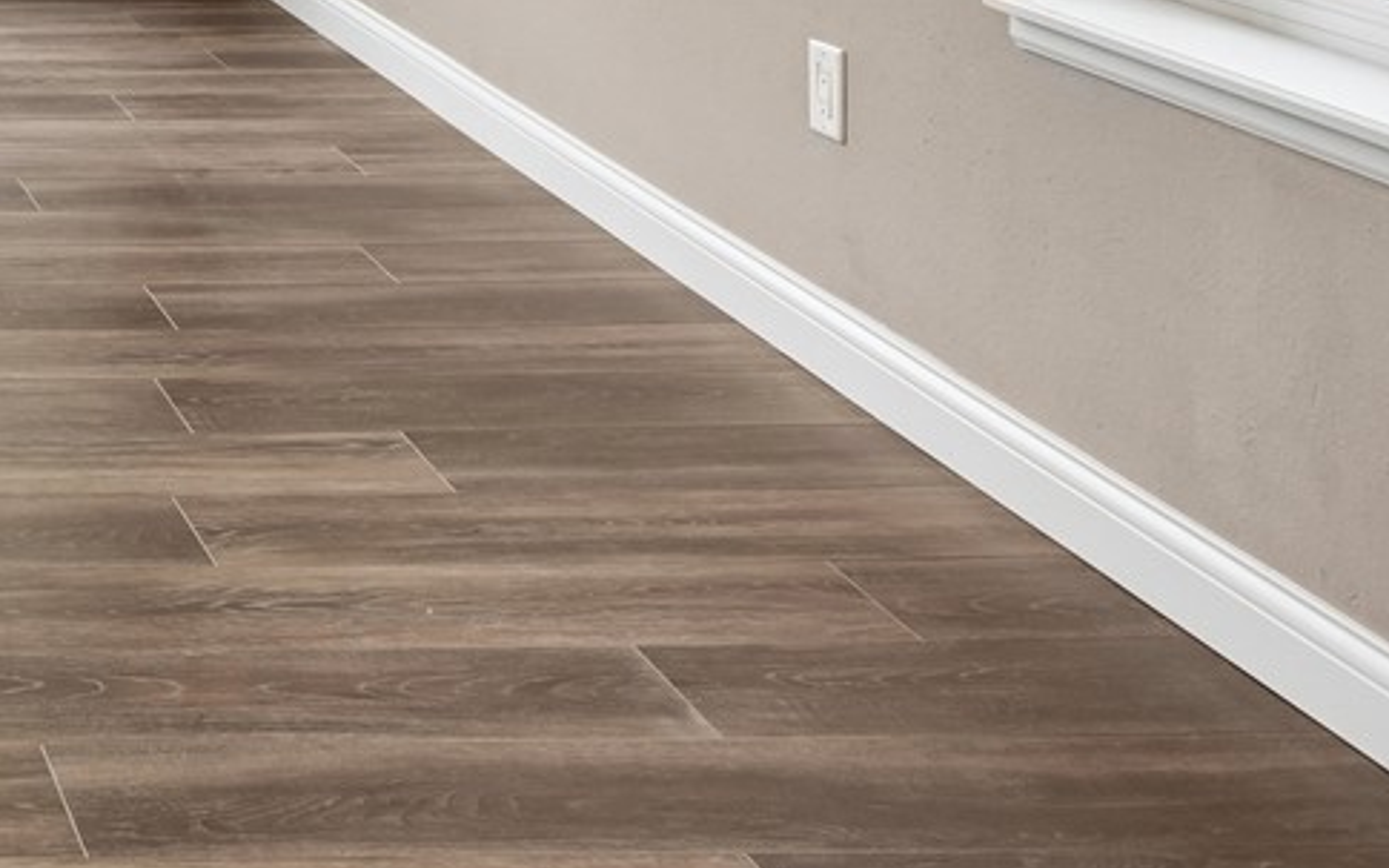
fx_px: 2157
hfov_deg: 28.6
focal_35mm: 57
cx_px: -460
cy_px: -517
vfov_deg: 19.2
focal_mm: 16
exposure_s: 1/25
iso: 800
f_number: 9
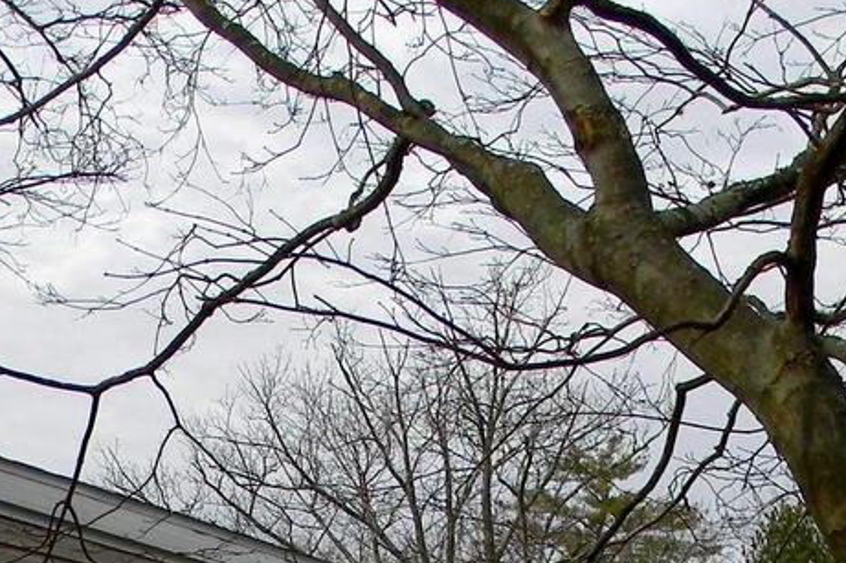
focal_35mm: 117
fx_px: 2748
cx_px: 218
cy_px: 831
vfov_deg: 11.3
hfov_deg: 17.4
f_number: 3.7
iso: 80
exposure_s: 1/770
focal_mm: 6.4
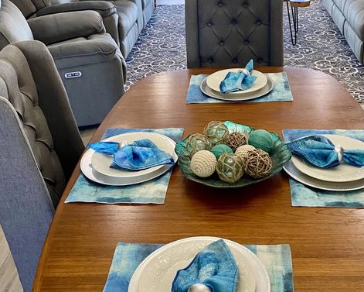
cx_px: 216
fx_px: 496
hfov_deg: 40.2
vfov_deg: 32.3
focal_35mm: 46
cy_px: 86
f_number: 1.8
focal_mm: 4.25
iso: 125
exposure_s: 1/60
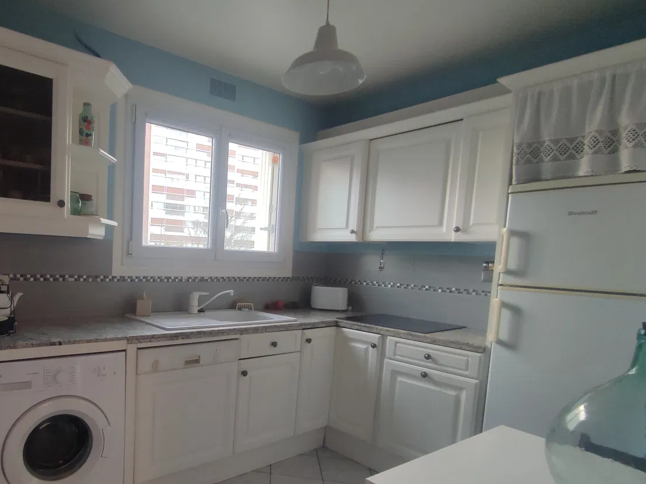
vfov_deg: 58.3
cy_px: 296
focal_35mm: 23
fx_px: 429
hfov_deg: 71.0
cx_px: 197
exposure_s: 1/33
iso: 135
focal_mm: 1.65
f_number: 2.2
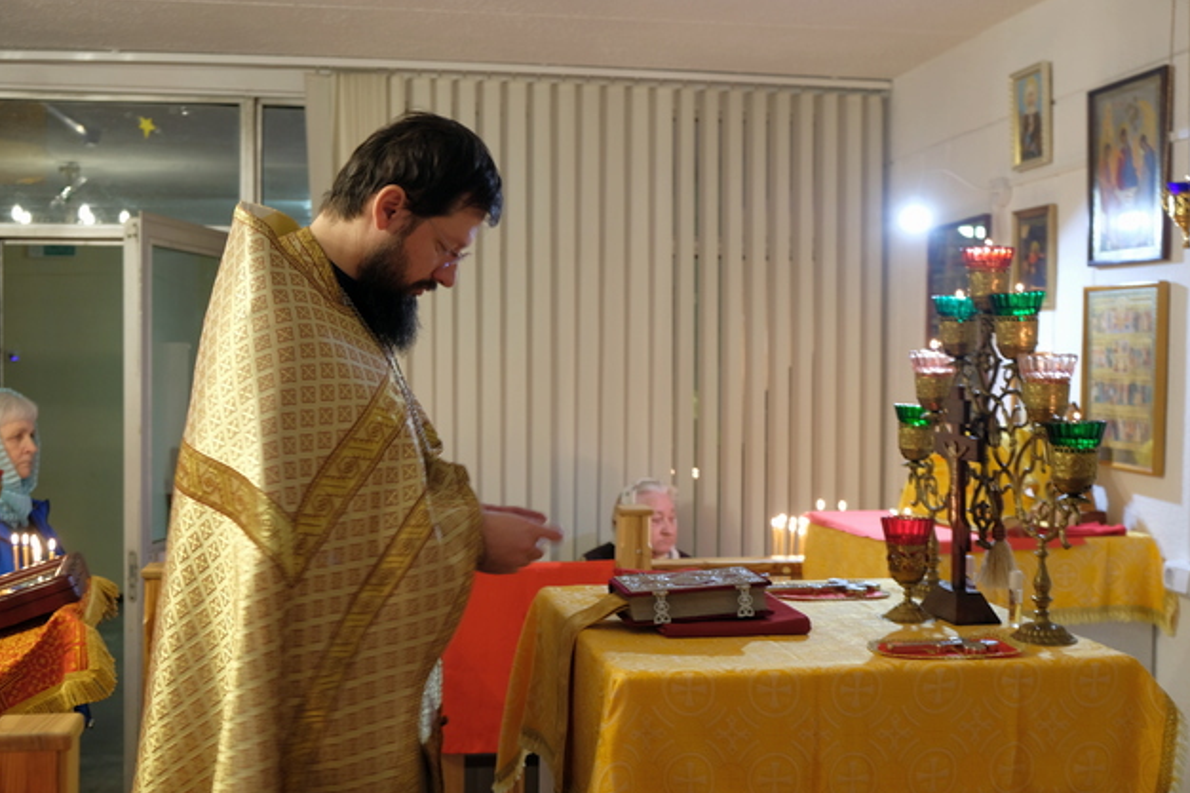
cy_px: 400
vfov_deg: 30.5
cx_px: 585
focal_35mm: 44
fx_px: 1454
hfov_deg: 44.5
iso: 400
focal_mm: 28.9
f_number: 4
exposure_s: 1/7.5
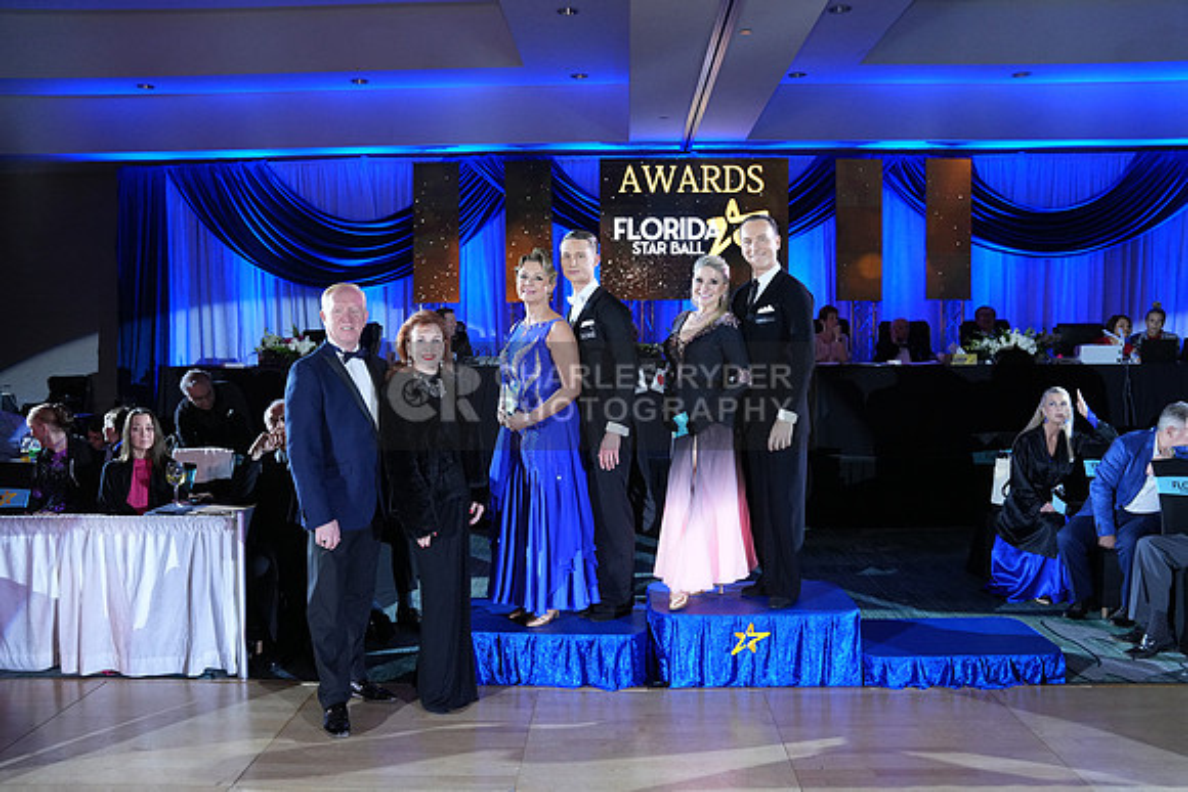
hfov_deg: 62.8
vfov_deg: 44.3
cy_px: 396
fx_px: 974
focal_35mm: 30
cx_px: 594
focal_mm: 29.5
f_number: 5
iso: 2000
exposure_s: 1/200
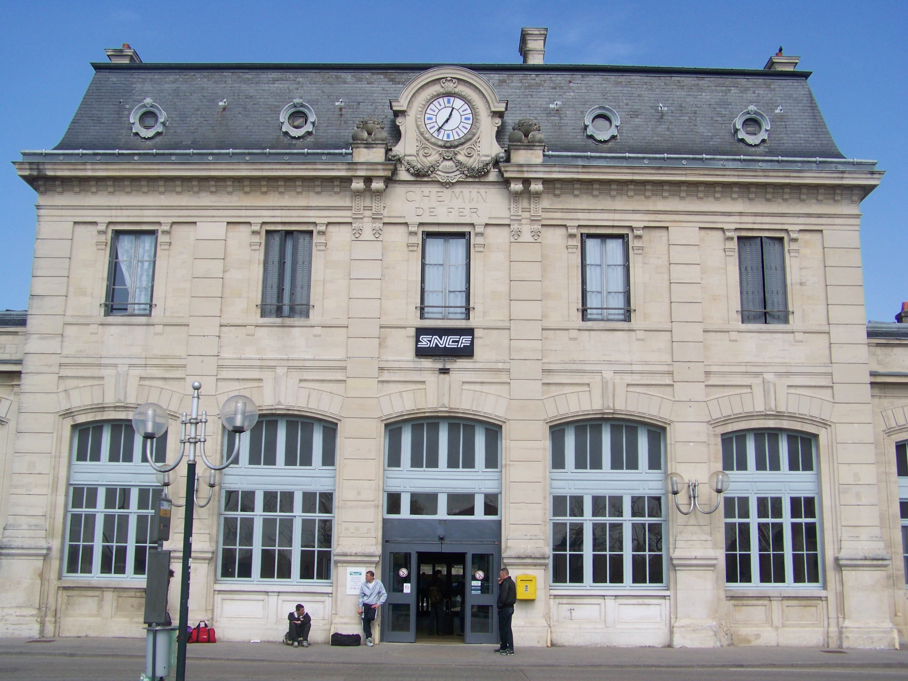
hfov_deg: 49.0
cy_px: 340
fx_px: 997
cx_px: 454
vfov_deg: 37.7
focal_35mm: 38
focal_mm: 6.3
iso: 80
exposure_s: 1/500
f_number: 5.6
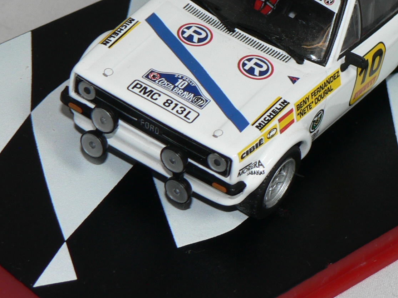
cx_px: 314
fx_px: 2460
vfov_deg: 6.9
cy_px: 23
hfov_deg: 9.2
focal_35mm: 214
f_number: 4
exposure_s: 1/60
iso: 80
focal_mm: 15.5
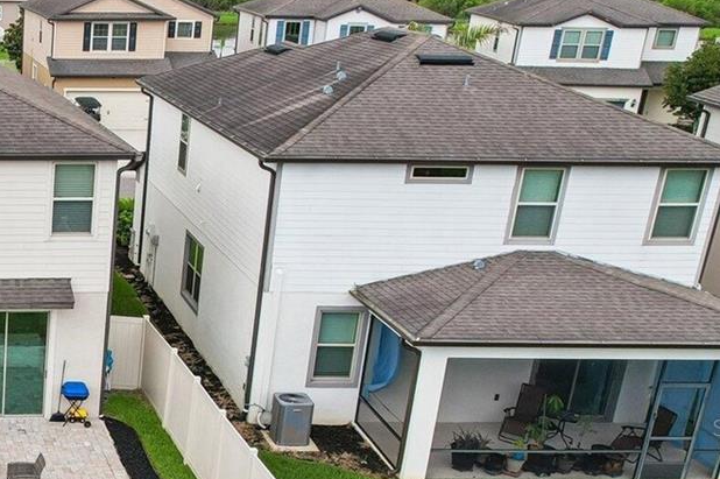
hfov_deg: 30.5
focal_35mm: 57
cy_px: 428
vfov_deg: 23.2
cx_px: -115
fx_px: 1139
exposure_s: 1/1000
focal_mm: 8.4
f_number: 2.8
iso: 100
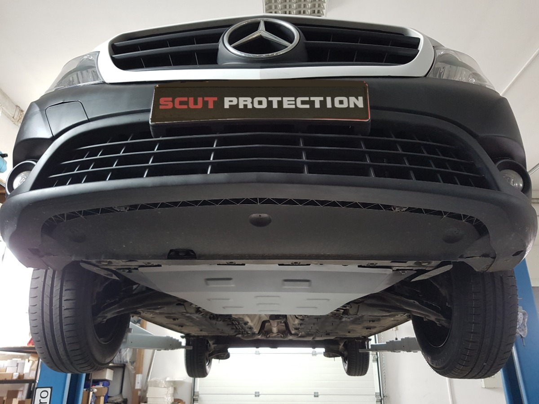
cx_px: 270
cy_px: 202
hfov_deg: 67.3
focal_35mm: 26
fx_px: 405
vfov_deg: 53.1
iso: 200
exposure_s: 1/24
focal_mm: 4.2
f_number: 1.7
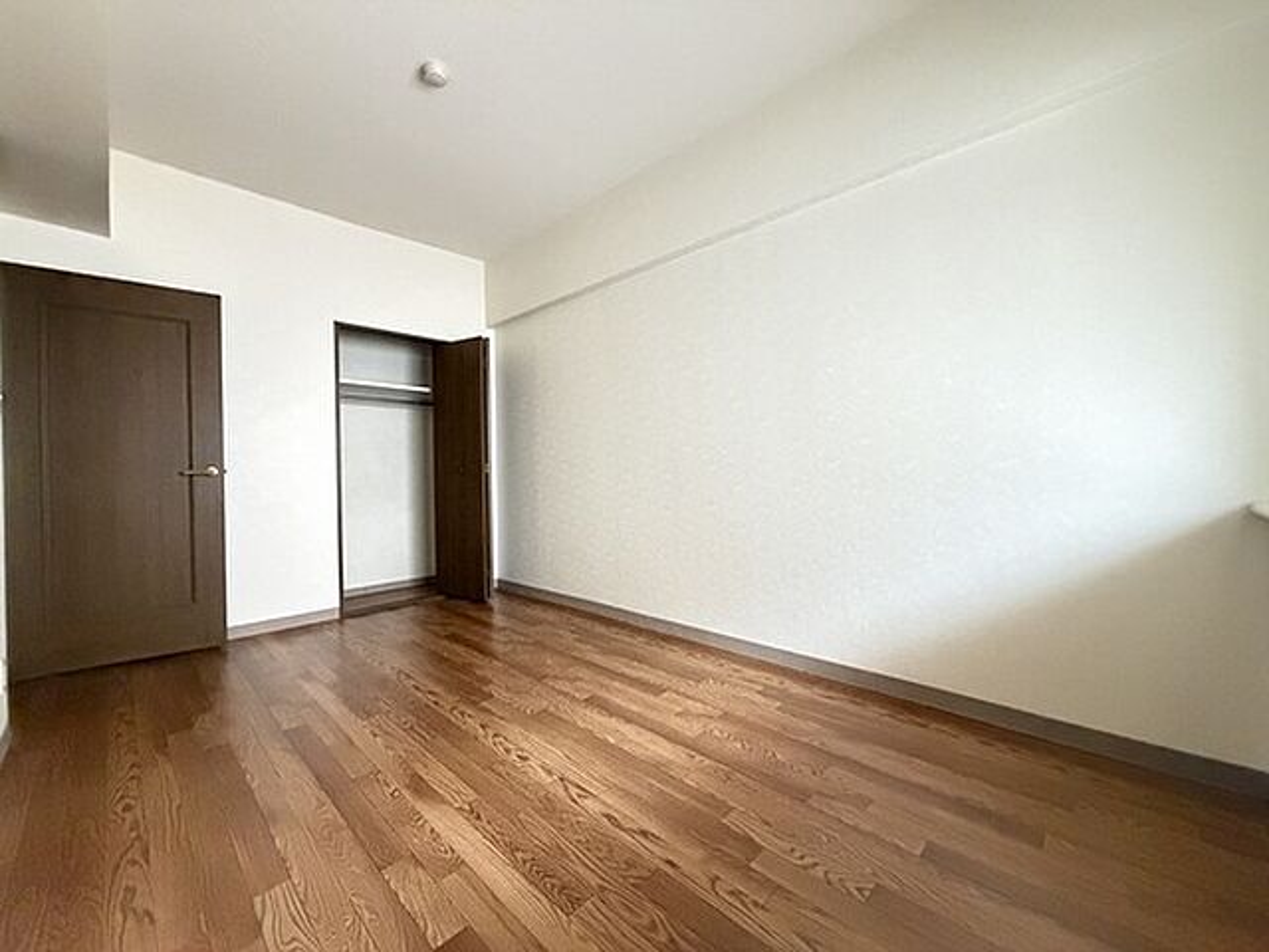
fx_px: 513
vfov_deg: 85.7
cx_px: 634
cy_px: 476
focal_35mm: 14
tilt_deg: -0.6
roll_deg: +0.8
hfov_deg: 102.1
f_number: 2.2
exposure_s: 1/41
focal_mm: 2.22
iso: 1250
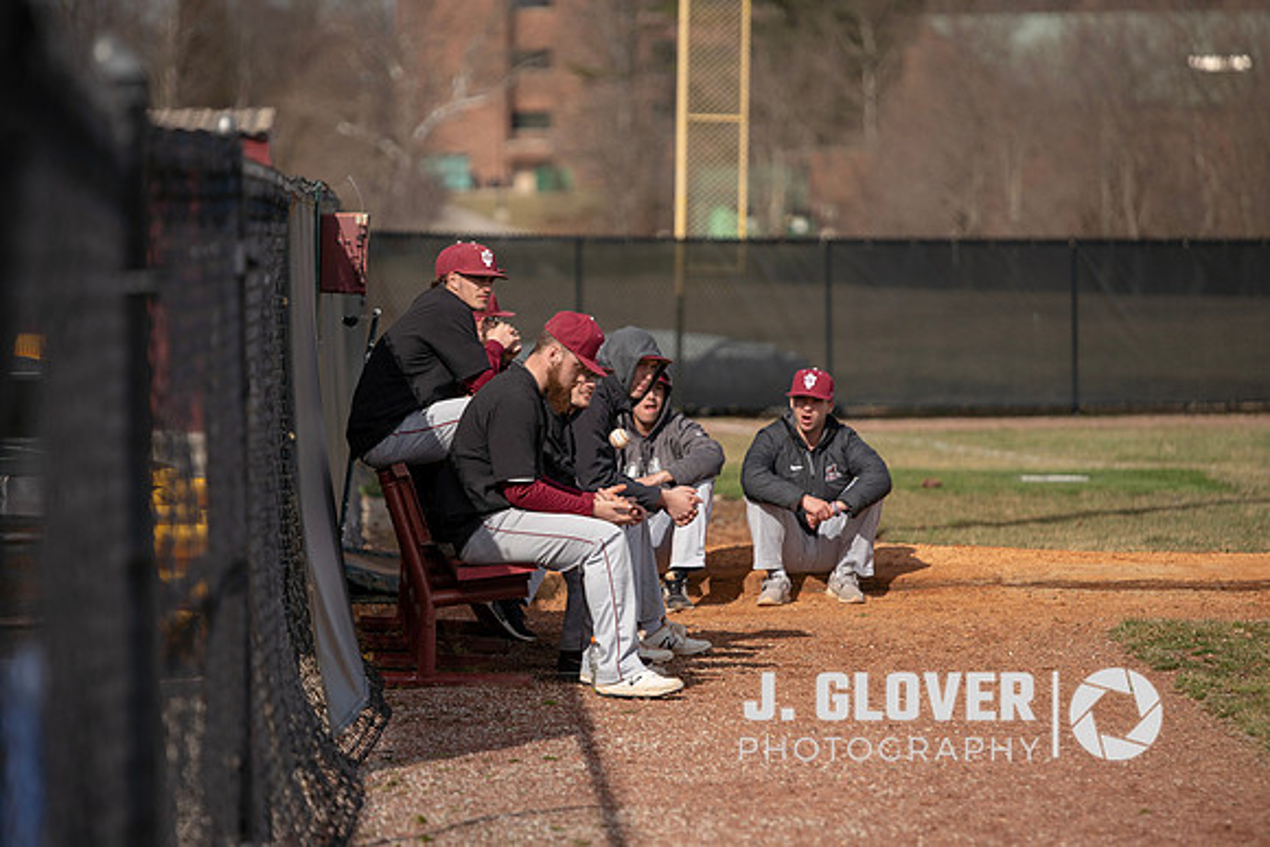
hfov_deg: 9.2
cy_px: 441
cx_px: 627
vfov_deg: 6.1
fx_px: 7916
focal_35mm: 224
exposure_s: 1/1600
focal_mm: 173
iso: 100
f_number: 2.8
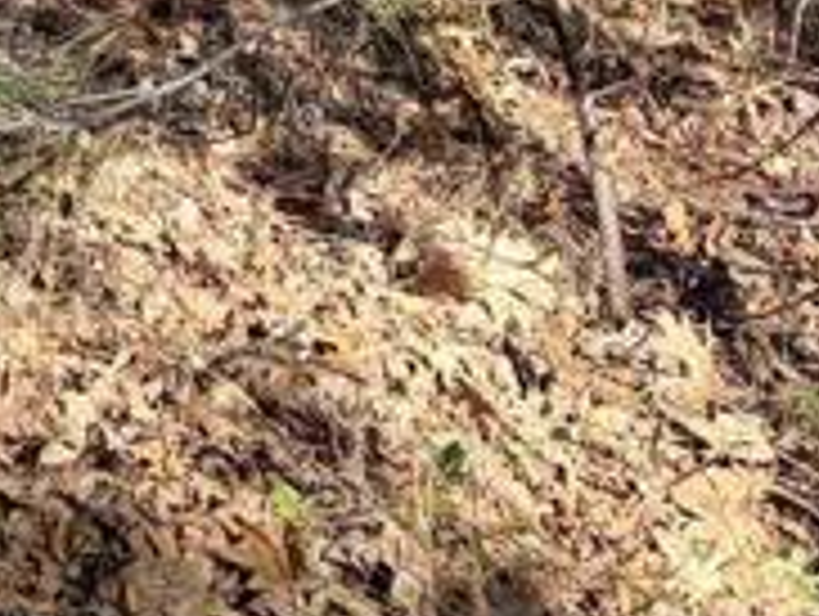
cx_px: -1454
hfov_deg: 10.5
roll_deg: -1.4
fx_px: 3459
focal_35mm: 146
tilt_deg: -20.0
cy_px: -836
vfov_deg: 9.2
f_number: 1.6
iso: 50
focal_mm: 5.96
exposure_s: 1/1196
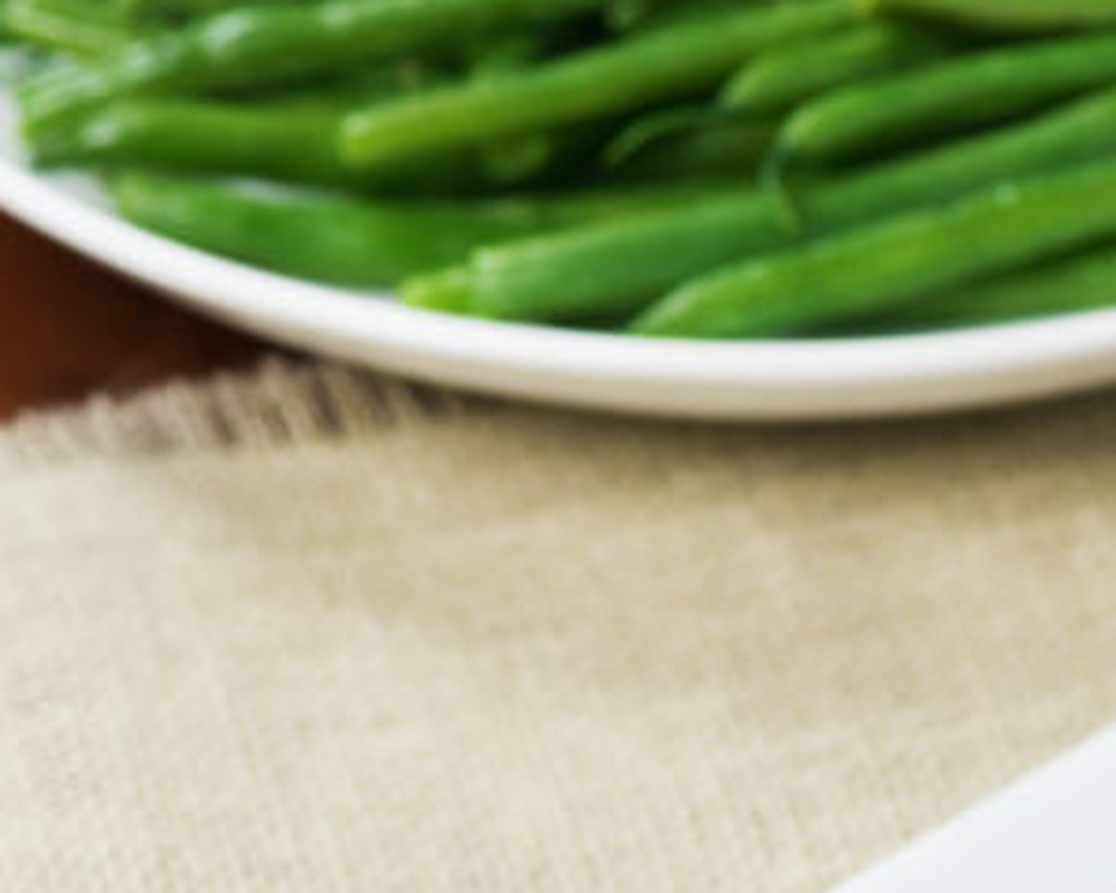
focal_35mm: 336
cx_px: 1774
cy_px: 1040
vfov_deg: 4.6
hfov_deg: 5.7
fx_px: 11098
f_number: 10
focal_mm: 105
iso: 100
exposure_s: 1/160
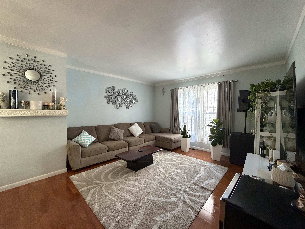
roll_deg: -0.2
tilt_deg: -1.9
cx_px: 152
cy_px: 114
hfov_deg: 102.1
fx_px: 123
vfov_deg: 85.7
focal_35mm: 14
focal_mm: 2.22
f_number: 2.2
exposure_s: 1/60
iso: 400
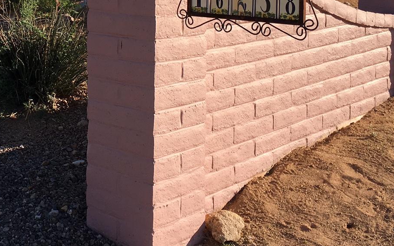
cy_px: -21
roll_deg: +1.6
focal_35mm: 68
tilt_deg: -0.8
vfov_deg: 18.5
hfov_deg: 29.1
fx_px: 730
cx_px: 49
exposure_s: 1/1183
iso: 25
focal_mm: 4.15
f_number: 2.2
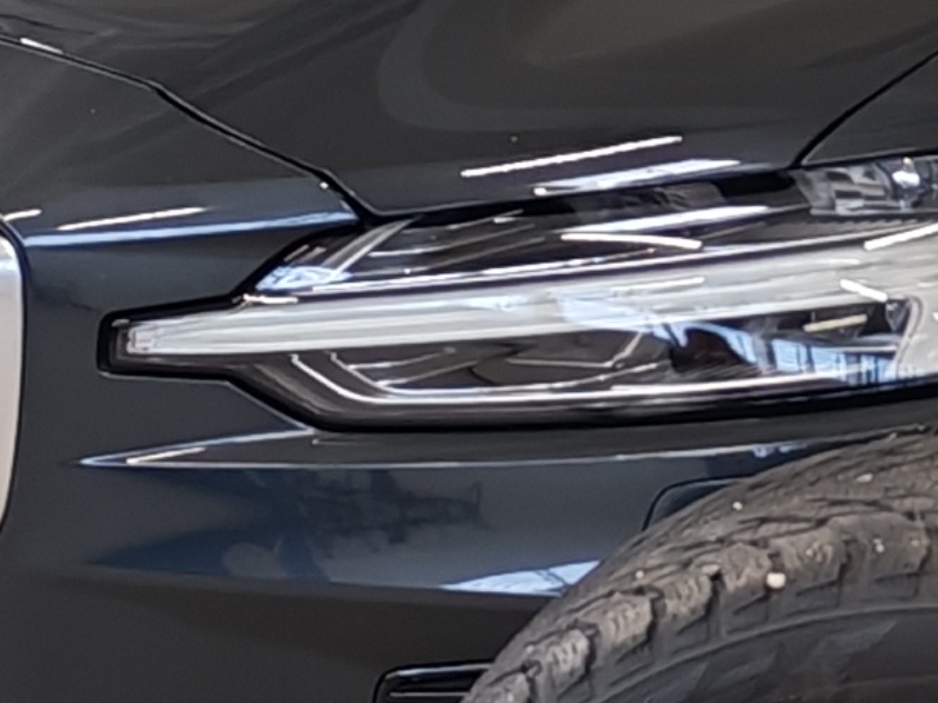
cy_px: 75
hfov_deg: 10.1
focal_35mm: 193
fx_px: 5229
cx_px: 1109
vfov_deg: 7.7
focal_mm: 6.12
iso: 80
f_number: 1.9
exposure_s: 1/100
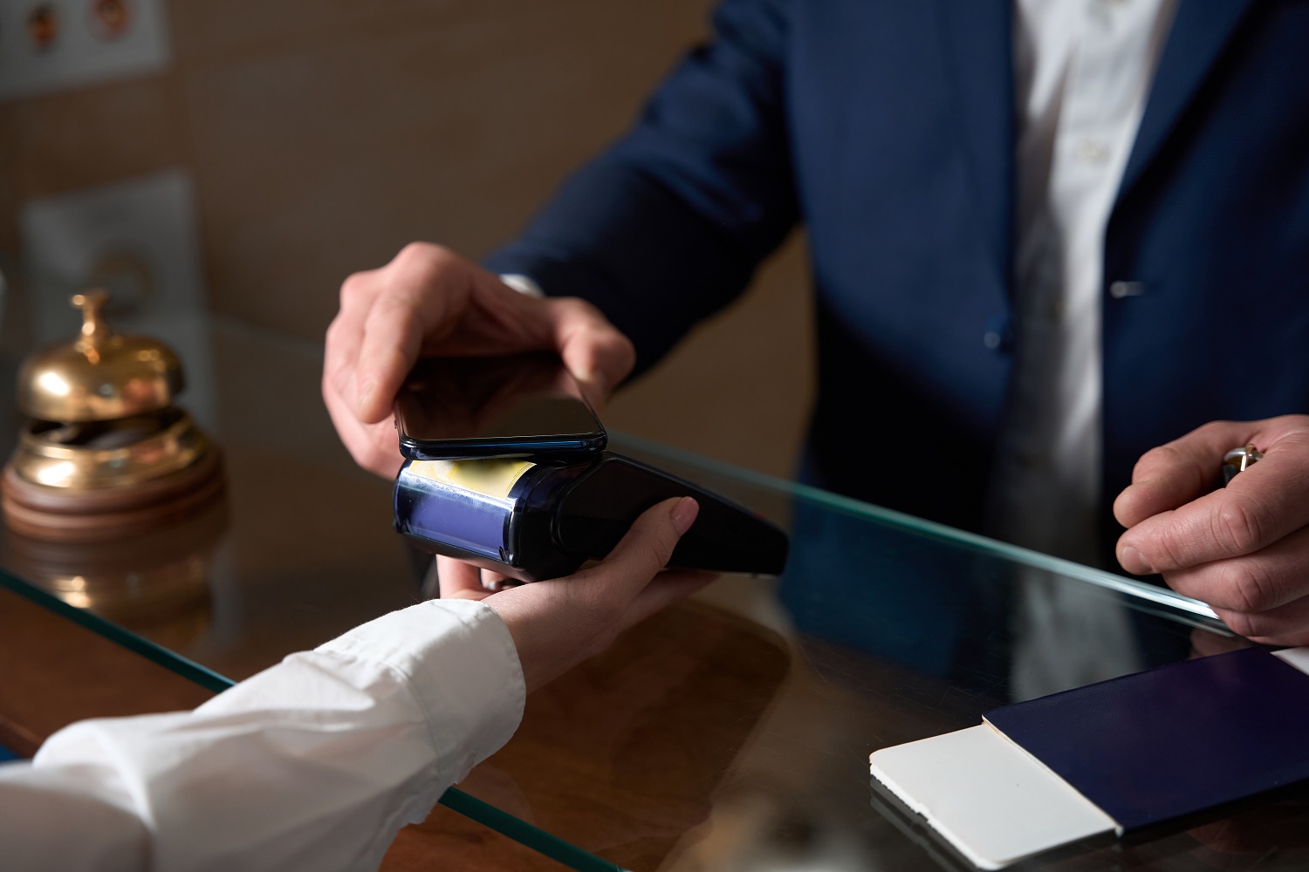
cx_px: 654
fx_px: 2047
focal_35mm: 56
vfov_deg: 24.1
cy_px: 436
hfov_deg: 35.5
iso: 800
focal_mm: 56.3
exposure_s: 1/250
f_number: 2.8
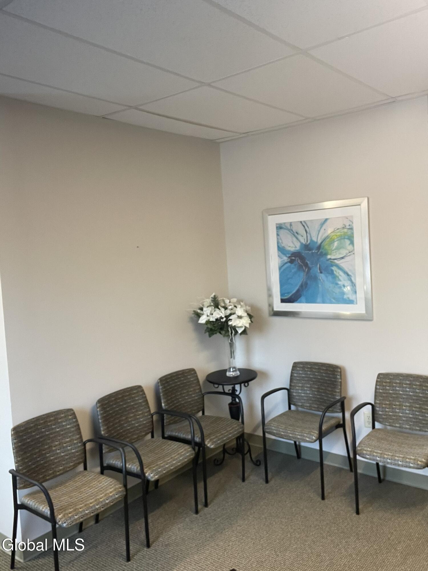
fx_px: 495
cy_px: 286
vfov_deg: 60.0
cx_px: 214
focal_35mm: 30
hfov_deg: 46.8
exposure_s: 1/59
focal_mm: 2.71
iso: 250
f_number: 2.2
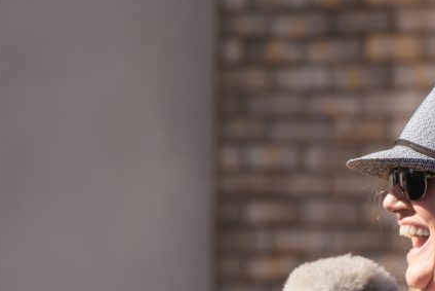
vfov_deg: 2.8
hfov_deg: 4.3
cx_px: 452
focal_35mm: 483
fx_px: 5838
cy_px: 240
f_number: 6.3
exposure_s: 1/1250
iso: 250
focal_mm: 200
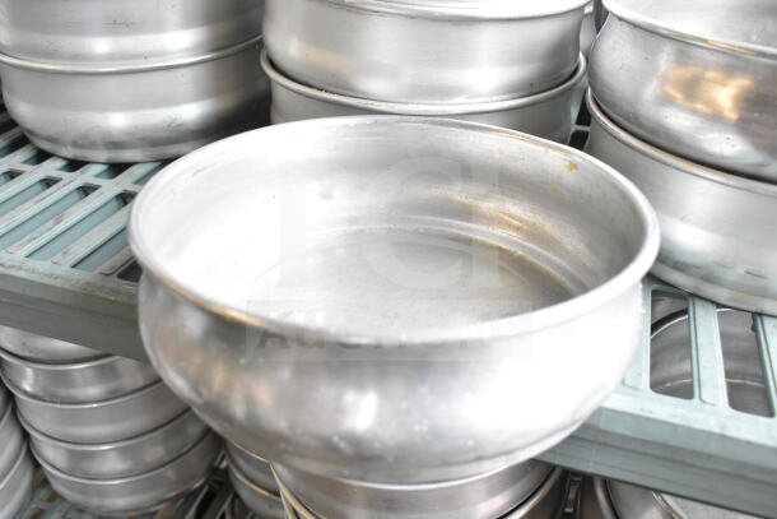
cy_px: 260
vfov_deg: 40.0
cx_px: 388
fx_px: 712
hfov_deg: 57.2
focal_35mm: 33
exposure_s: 1/125
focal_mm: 22
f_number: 5.6
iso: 1600
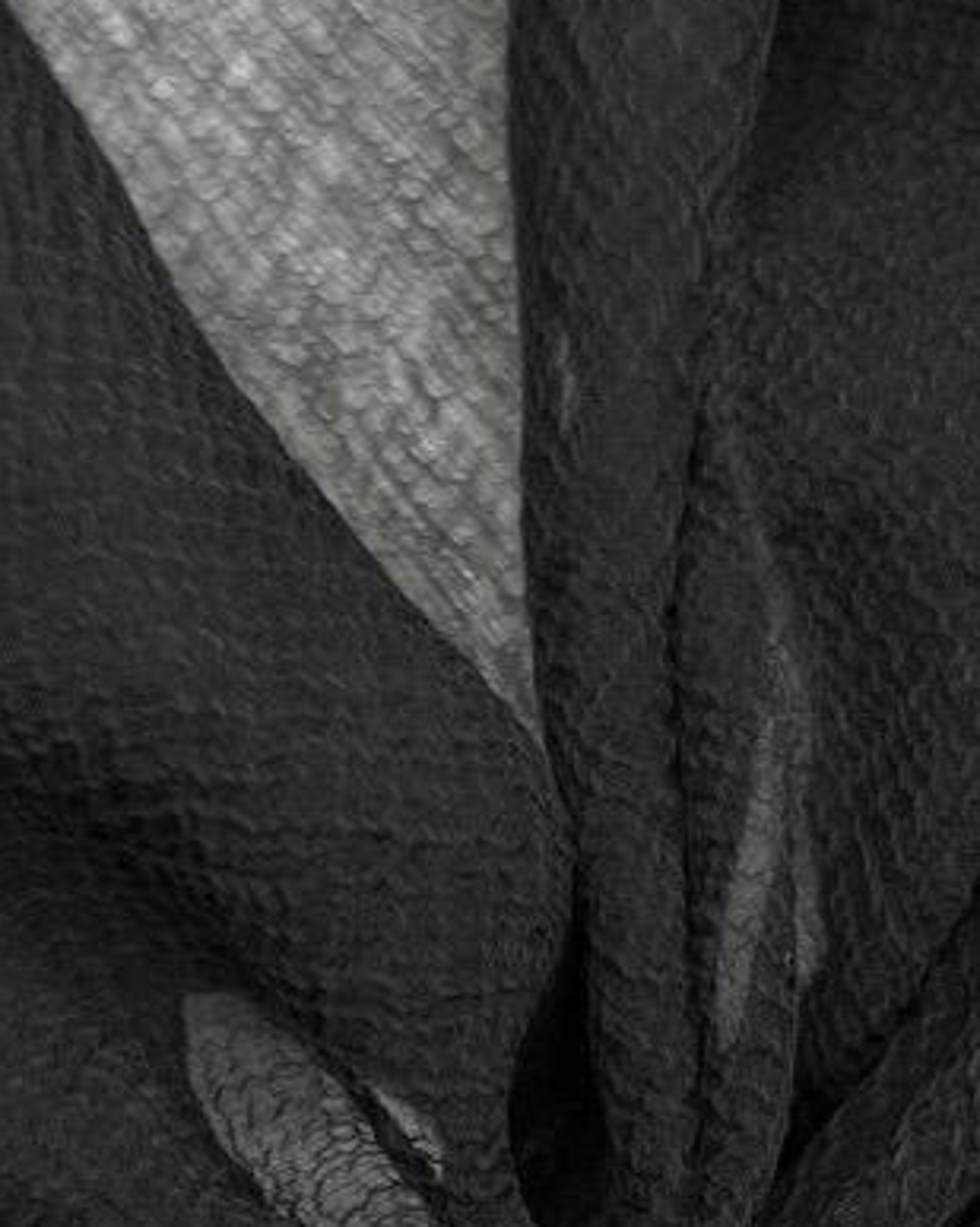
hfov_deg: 18.2
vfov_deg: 21.7
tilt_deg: -82.1
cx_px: 580
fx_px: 3049
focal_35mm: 84
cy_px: 1297
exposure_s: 1/797
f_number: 1.5
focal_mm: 5.7
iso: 50
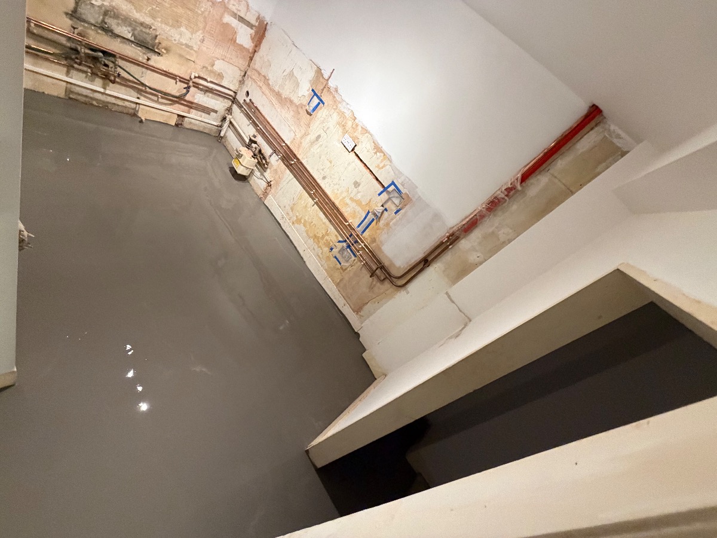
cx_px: 358
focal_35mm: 14
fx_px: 290
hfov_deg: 102.1
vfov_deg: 85.7
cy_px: 269
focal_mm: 2.22
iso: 500
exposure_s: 1/50
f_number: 2.2
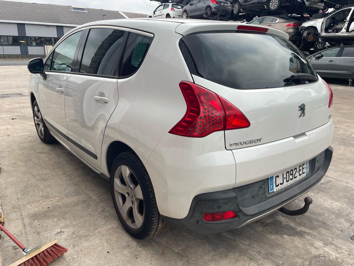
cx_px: 177
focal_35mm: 26
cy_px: 133
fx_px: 266
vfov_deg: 53.1
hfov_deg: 67.3
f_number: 1.6
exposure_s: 1/263
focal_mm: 4.2
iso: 32
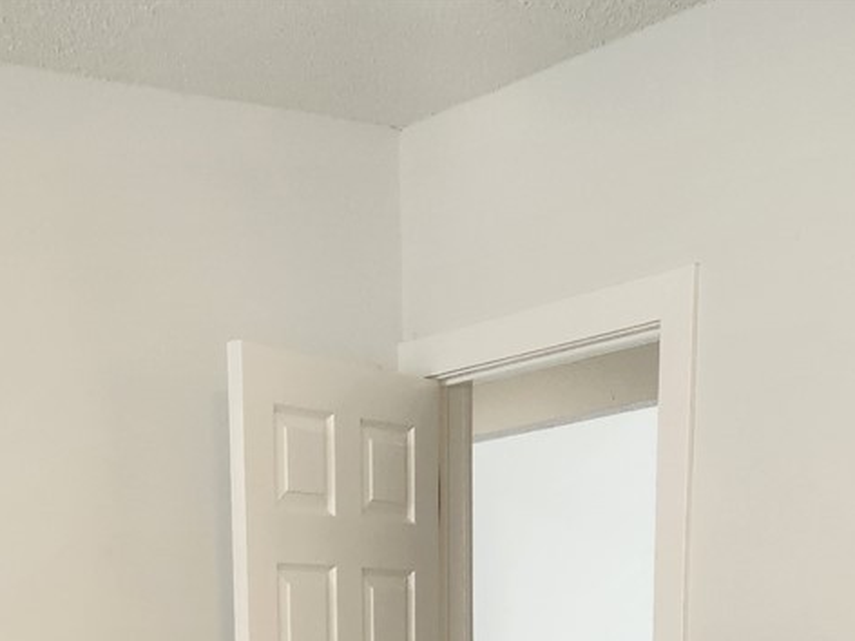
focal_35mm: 78
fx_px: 1927
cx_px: 243
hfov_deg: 24.8
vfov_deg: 16.4
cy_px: 1081
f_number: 1.8
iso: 200
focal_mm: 5.4
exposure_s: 1/120
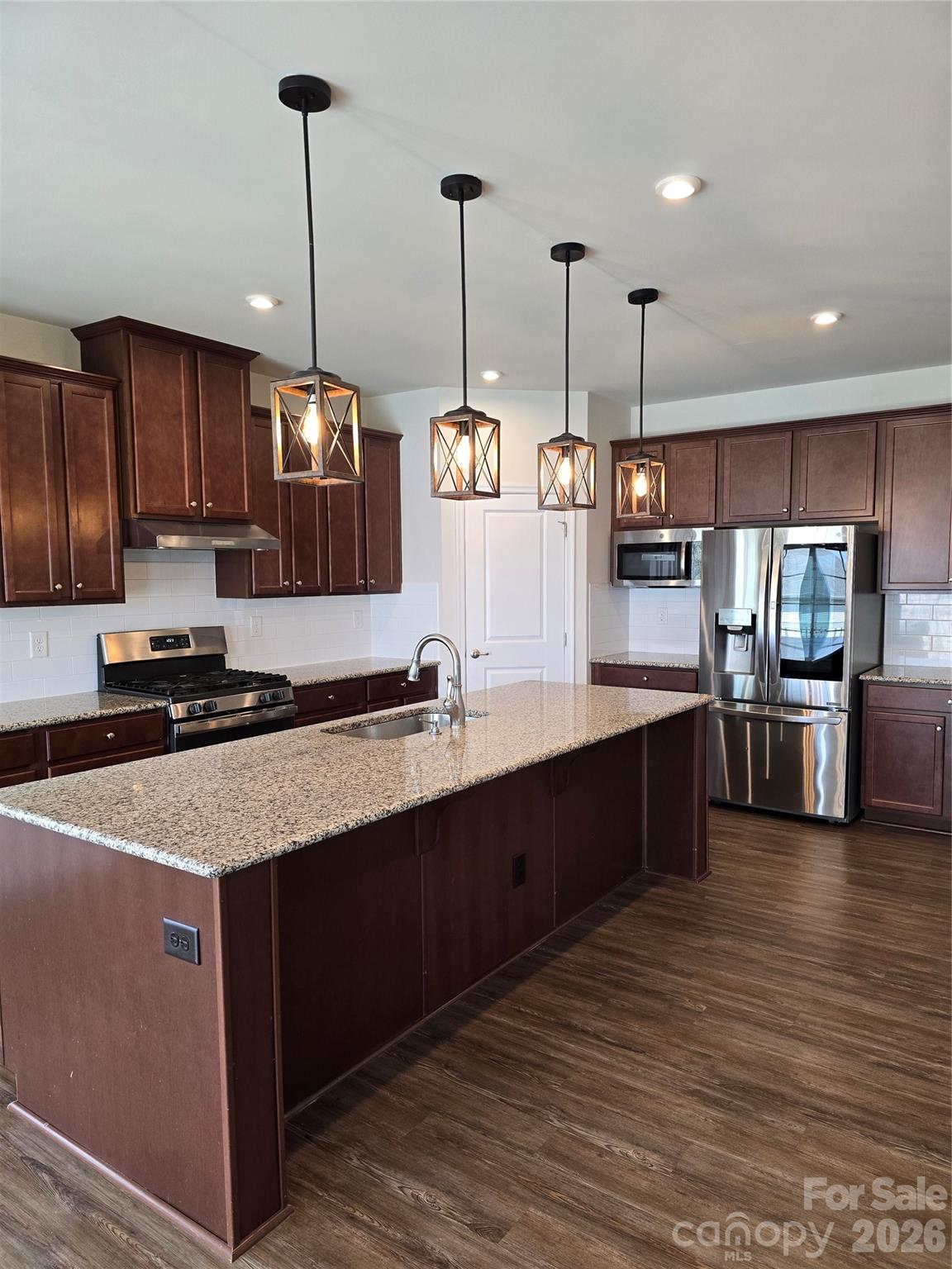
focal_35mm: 23
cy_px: 634
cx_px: 476
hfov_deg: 58.9
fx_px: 843
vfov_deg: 73.9
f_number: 1.7
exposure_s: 1/120
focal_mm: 6.3
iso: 160
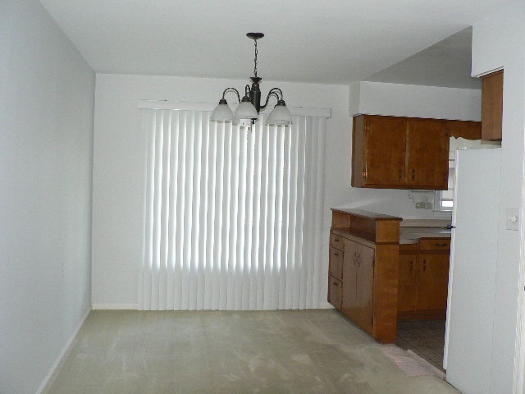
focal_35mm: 36
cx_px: 262
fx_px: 546
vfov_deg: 39.7
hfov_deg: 51.4
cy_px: 197
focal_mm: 6
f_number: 2.8
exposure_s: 1/60
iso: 200
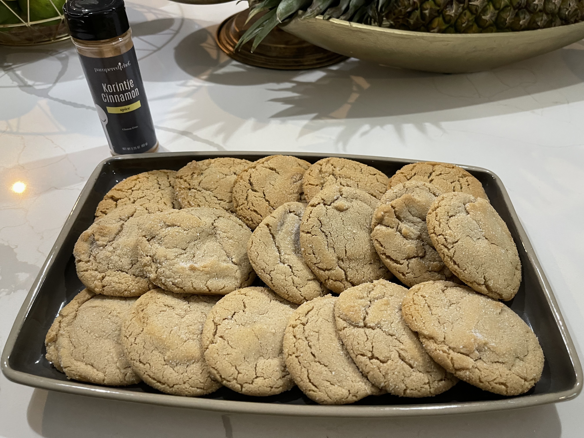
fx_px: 439
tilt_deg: -46.3
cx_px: 292
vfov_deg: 53.1
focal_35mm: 26
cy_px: 219
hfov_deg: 67.3
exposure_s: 1/60
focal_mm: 5.1
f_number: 1.6
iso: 320
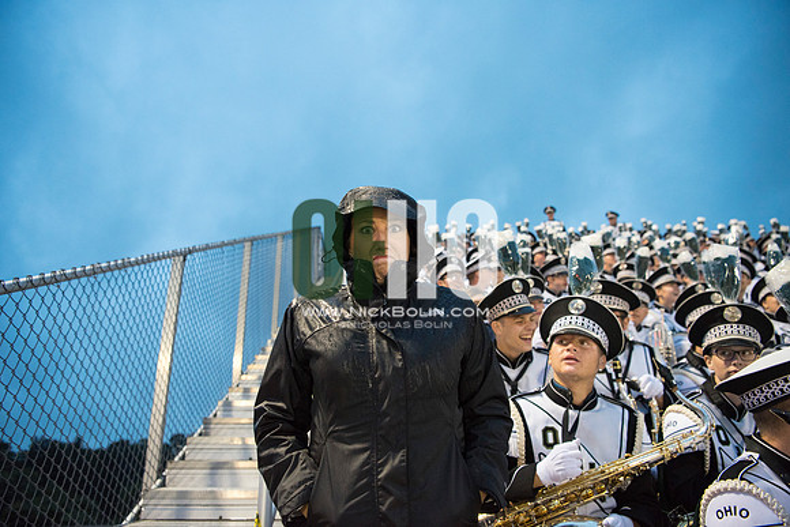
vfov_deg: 53.2
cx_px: 395
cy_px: 264
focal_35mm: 24
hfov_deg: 73.7
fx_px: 527
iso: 2000
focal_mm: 24
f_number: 3.2
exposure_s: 1/320
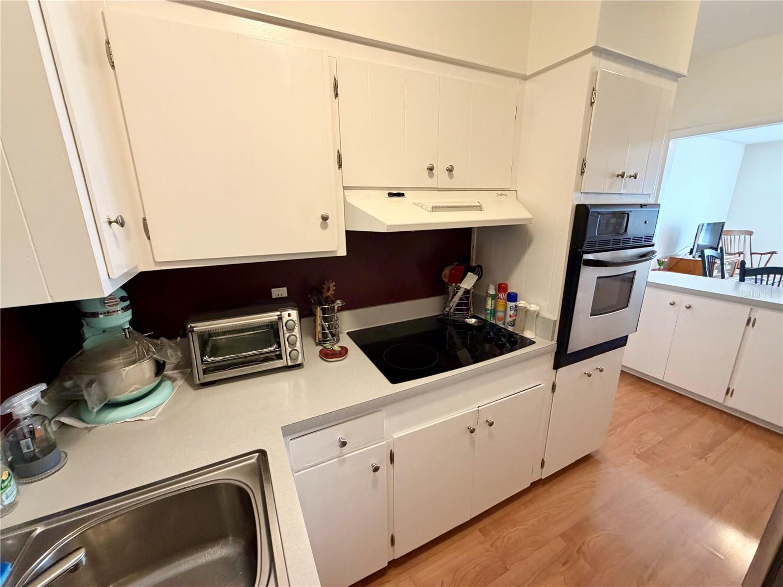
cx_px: 392
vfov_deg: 85.7
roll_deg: +0.2
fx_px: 317
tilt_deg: -15.0
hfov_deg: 102.1
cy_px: 294
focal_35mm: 14
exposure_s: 1/60
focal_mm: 2.22
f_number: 2.2
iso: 250
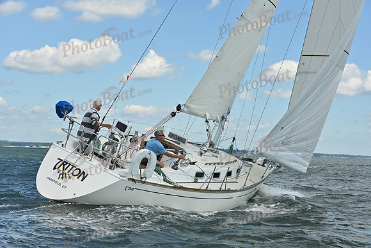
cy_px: 124
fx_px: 722
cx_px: 186
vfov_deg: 19.5
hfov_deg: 28.8
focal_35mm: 70
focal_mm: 70
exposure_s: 1/1000
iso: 250
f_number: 8
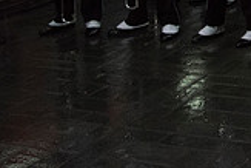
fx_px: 670
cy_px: -121
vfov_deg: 13.1
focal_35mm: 96
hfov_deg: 17.4
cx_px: 445
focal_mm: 27
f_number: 4
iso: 10000
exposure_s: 1/4000
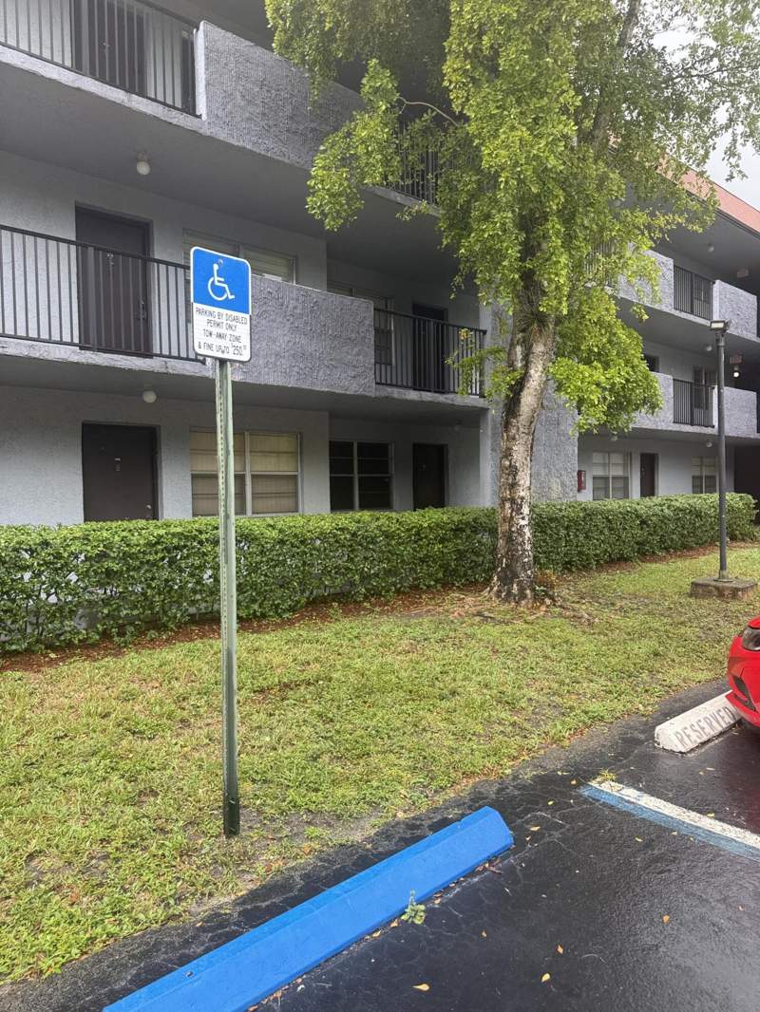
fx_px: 702
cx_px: 380
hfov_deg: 56.8
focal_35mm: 24
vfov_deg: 71.6
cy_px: 506
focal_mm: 6.76
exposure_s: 1/607
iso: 80
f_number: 1.78
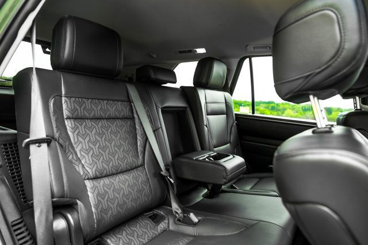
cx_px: 184
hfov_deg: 73.7
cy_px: 122
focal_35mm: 24
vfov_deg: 53.2
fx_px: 245
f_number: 4
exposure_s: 1/200
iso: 640
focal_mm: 24
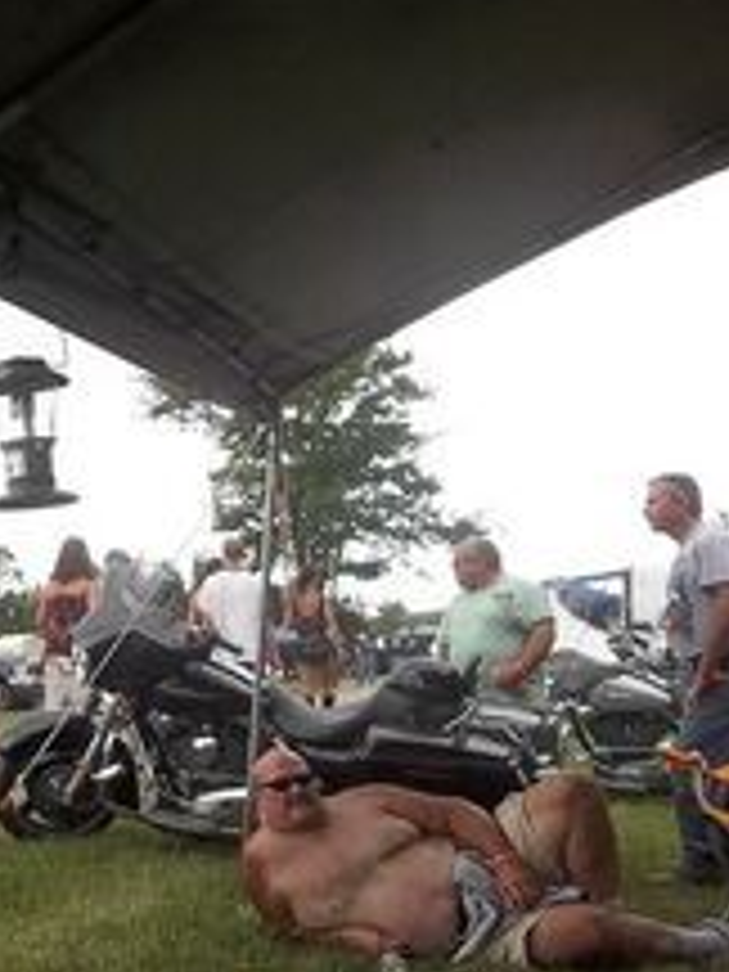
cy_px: 572
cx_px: -162
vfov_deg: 38.1
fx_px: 1404
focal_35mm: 50
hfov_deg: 25.8
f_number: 3.5
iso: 80
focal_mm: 4.9
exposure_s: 1/320
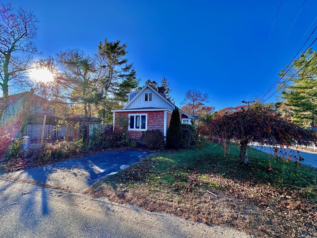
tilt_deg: +3.6
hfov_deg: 102.1
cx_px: 158
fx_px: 128
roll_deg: -0.6
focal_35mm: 14
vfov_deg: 85.7
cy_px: 119
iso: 40
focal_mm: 2.22
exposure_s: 1/619
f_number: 2.2
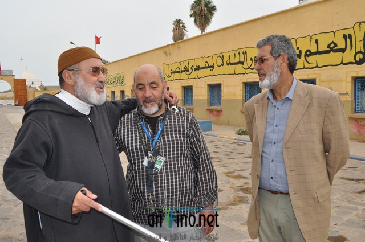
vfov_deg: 39.9
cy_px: 121
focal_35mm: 33
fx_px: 334
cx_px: 182
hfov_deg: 57.3
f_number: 8
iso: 200
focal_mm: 22
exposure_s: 1/200
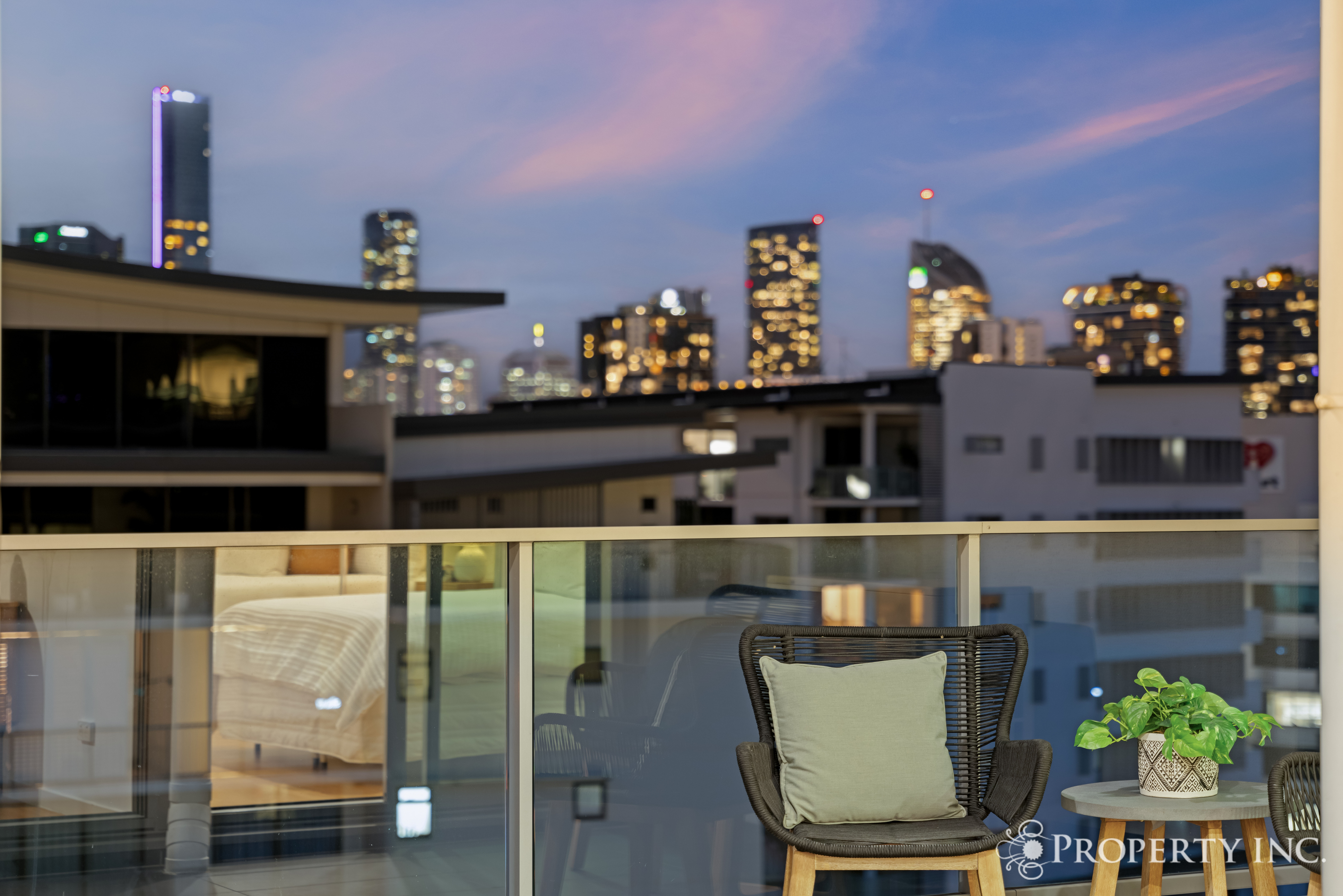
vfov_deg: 19.5
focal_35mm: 70
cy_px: 448
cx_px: 672
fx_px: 2611
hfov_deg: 28.8
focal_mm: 70
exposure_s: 1.3
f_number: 2.8
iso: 320
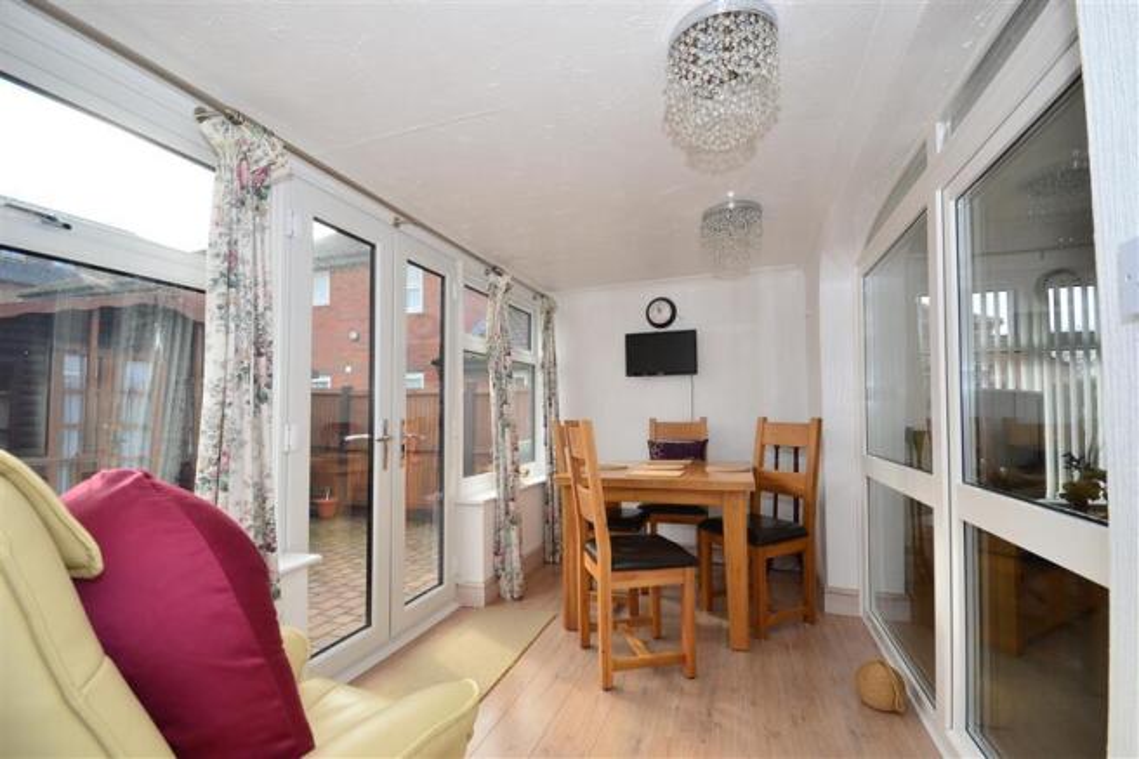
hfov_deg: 100.4
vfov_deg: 77.3
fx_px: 474
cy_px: 380
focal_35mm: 15
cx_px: 570
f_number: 7.1
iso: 400
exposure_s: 1/200
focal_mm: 10
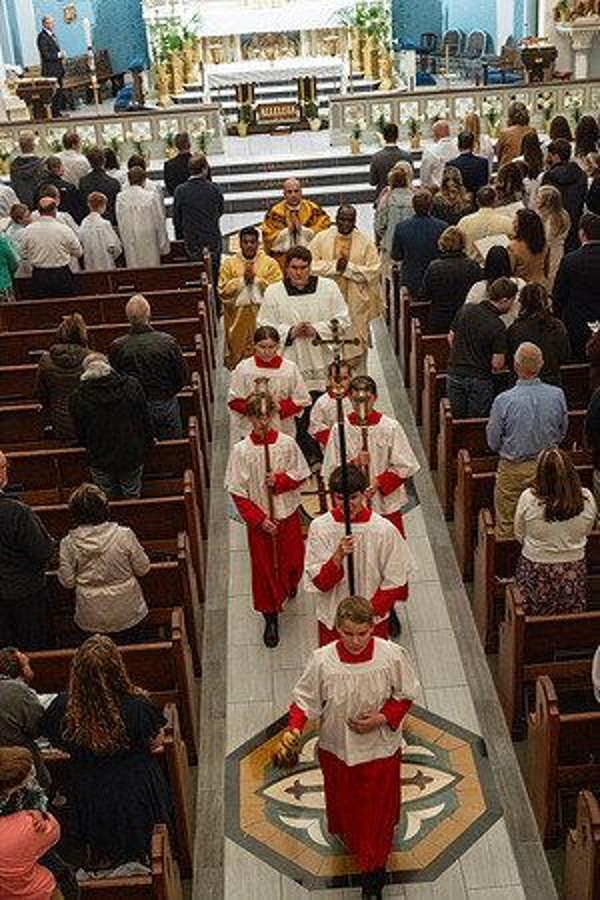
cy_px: 450
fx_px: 1225
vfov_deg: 40.3
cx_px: 300
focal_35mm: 49
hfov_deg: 27.5
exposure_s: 1/60
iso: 5000
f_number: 8
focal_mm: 49
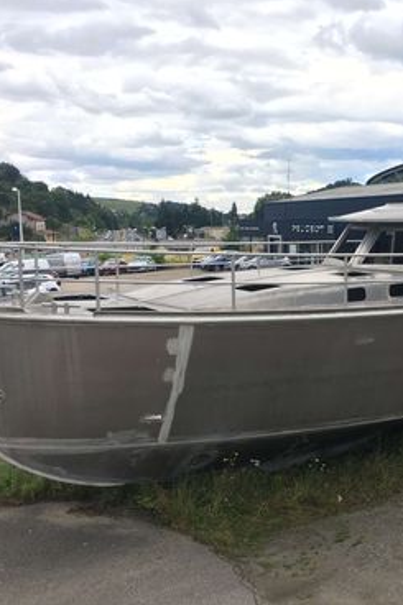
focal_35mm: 41
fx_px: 689
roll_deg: +0.1
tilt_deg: -5.5
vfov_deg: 47.4
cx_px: 326
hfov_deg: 31.7
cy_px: 298
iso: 25
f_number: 2.2
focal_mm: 4.15
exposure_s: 1/277
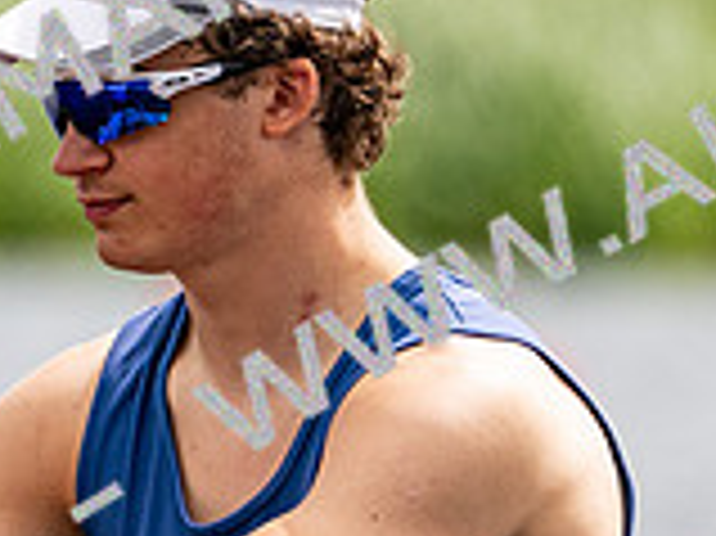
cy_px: 527
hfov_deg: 0.9
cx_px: -135
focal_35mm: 2105
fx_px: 43507
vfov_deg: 0.7
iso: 220
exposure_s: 1/2500
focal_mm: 400
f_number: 4.5
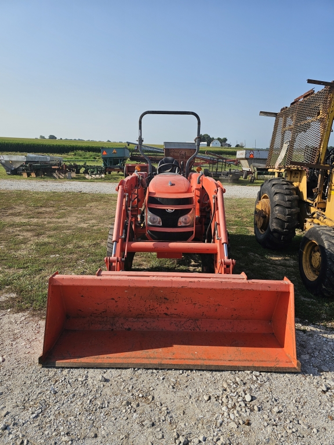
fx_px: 296
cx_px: 167
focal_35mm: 23
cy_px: 222
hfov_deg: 58.9
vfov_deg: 73.9
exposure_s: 1/1358
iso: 16
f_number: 1.7
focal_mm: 6.3
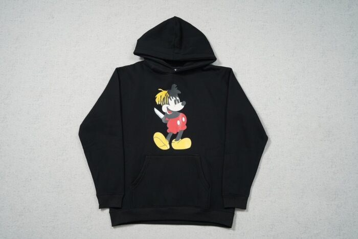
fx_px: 348
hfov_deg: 54.4
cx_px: 179
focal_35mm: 35
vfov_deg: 37.9
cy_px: 120
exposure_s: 1/100
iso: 1600
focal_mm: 35
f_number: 10
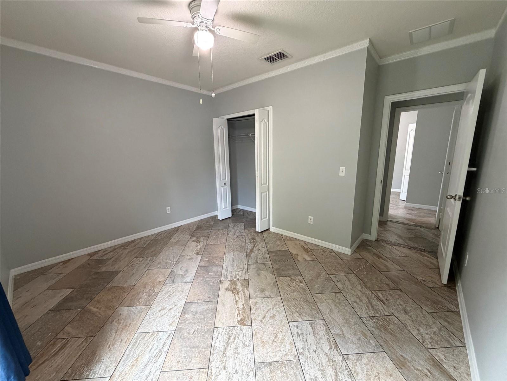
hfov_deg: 102.1
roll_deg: +1.3
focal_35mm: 14
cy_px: 190
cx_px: 254
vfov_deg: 85.7
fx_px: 205
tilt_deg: -11.4
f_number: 2.2
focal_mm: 2.22
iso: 400
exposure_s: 1/60
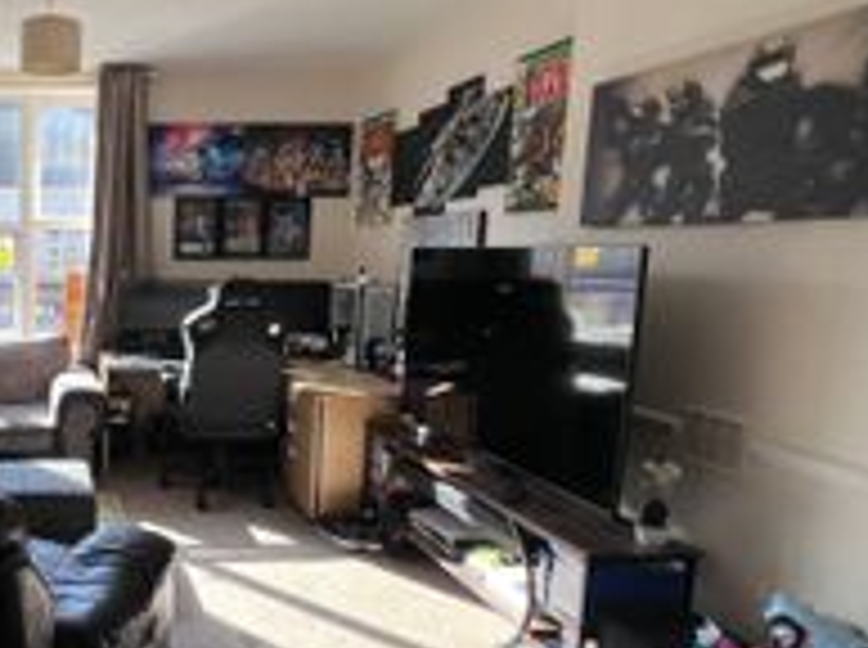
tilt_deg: -6.5
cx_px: 58
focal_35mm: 27
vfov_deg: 51.1
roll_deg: +1.3
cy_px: 351
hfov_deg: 55.1
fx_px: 676
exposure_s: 1/99
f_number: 1.8
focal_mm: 1.57
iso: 32
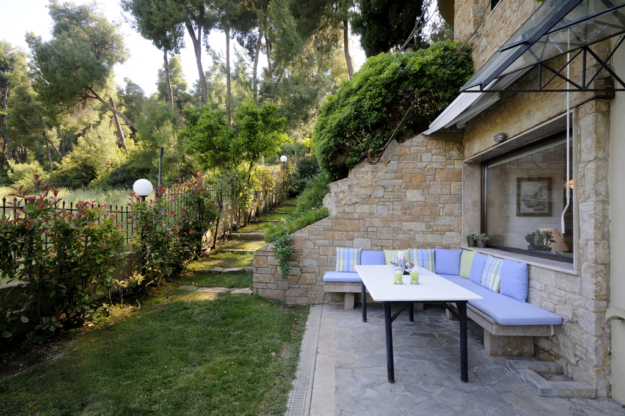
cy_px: 208
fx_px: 338
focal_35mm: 20
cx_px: 312
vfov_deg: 63.2
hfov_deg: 85.4
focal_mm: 13
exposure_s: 1/80
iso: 200
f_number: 7.1
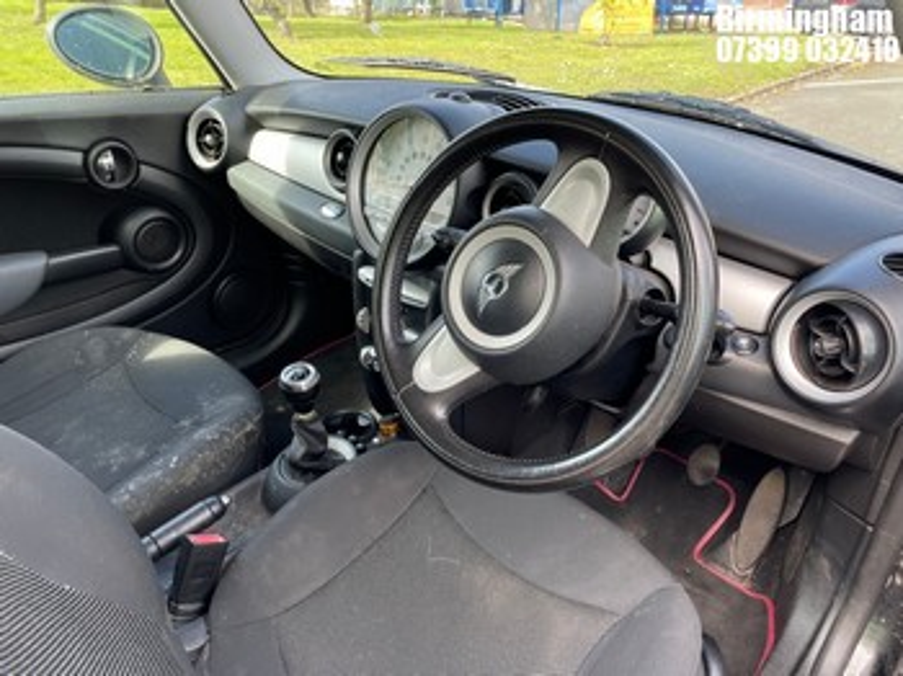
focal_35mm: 26
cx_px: 452
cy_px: 338
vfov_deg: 53.0
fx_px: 678
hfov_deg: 67.3
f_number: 1.6
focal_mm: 4.2
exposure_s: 1/121
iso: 40
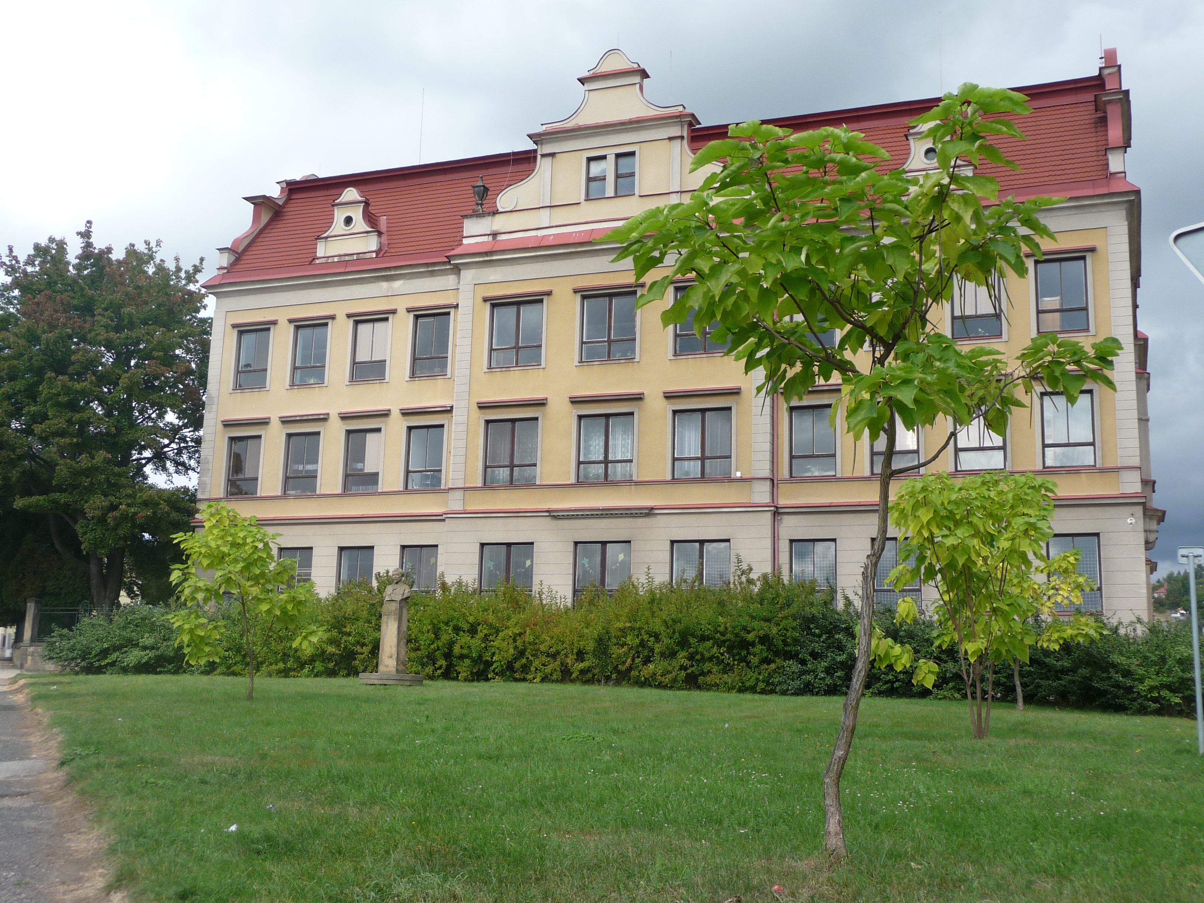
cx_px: 602
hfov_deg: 49.0
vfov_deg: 37.7
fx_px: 1322
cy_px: 452
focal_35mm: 38
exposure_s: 1/500
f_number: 3.8
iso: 100
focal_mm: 6.3
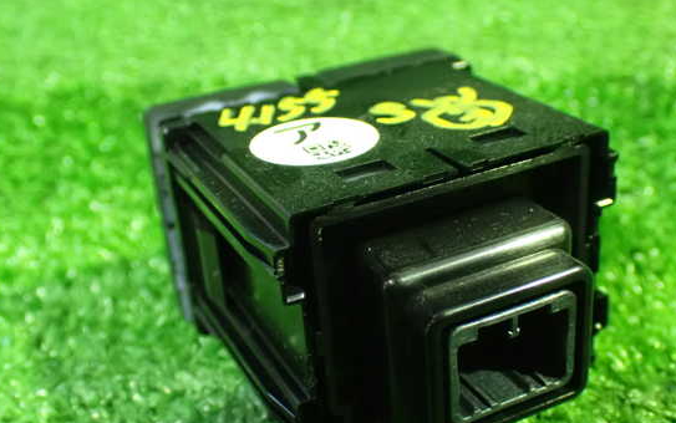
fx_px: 885
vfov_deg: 26.9
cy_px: 248
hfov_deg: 41.8
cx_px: 359
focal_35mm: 48
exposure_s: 1/25
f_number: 2.8
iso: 1600
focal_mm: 7.31
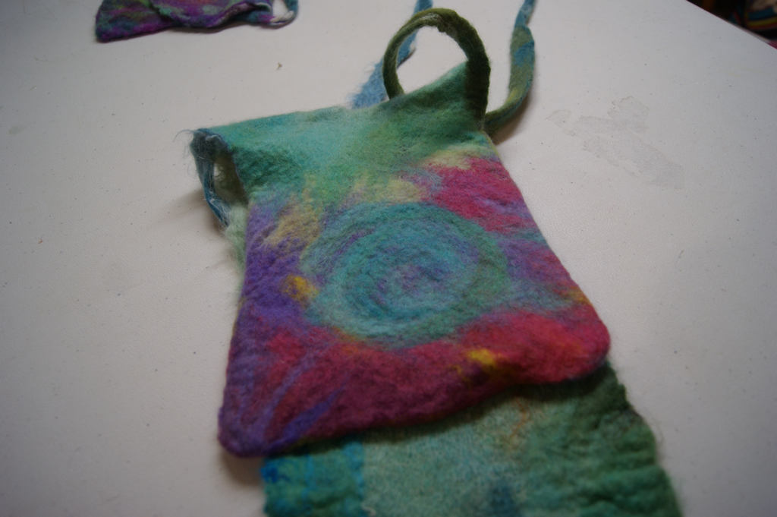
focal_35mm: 30
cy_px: 258
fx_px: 647
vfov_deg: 43.5
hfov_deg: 62.0
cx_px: 388
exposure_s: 1/30
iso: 200
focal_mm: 20
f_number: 3.5
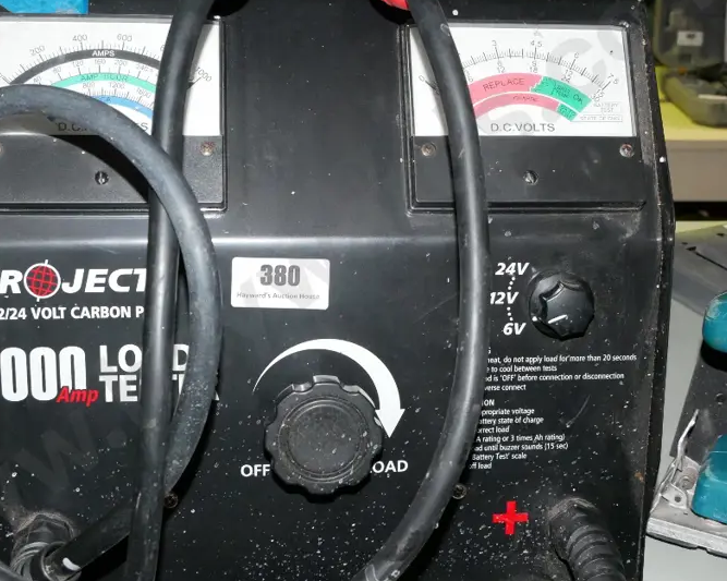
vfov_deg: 28.1
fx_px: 1161
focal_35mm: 54
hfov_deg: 34.7
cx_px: 326
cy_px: 256
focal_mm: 18
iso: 3200
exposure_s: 1/125
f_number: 5.6
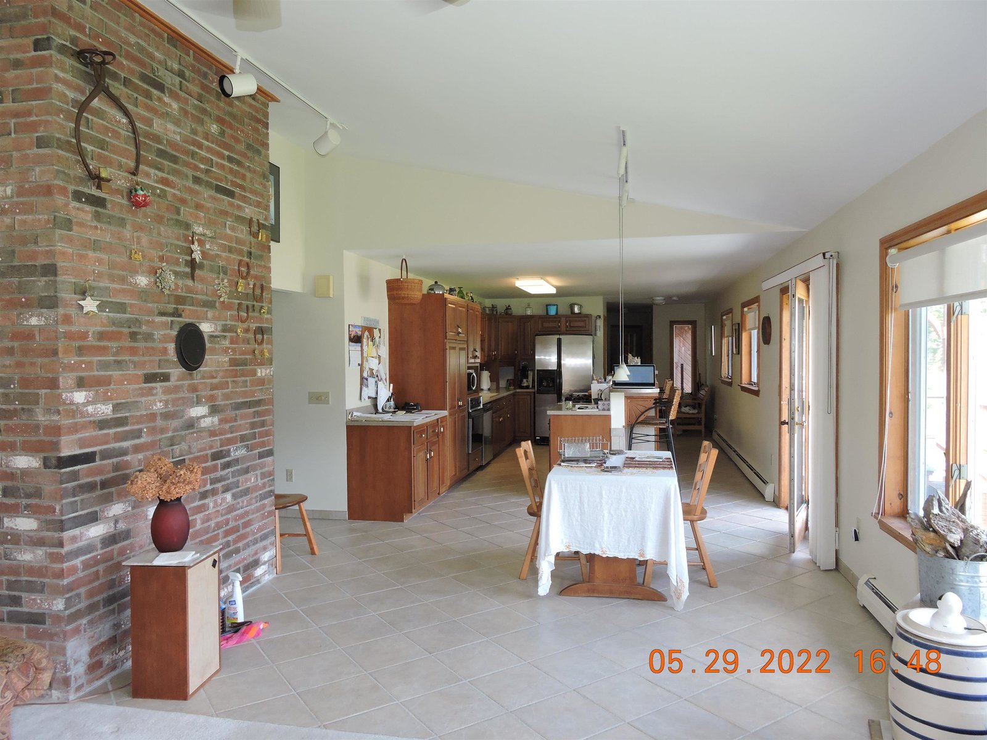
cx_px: 494
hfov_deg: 71.6
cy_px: 370
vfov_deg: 56.8
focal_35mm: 24
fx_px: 684
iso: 180
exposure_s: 1/40
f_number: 3.3
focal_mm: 4.3
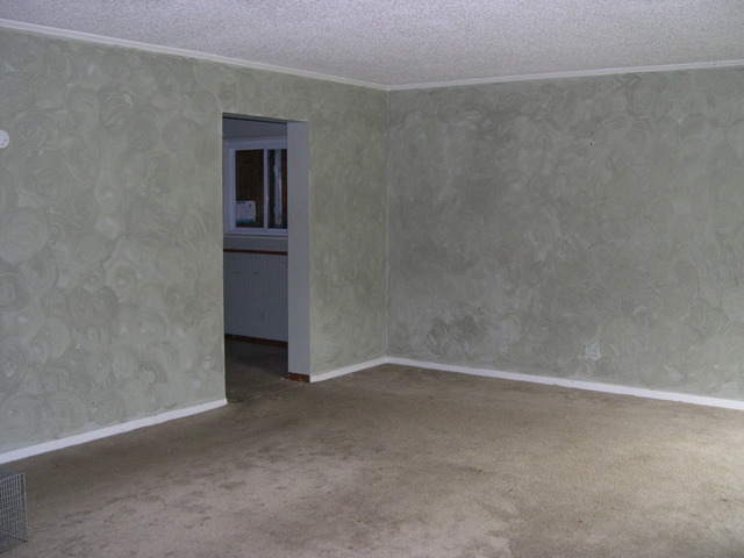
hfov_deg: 49.0
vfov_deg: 37.7
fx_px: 817
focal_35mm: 38
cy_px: 279
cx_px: 372
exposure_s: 1/60
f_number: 2.8
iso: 287
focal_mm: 8
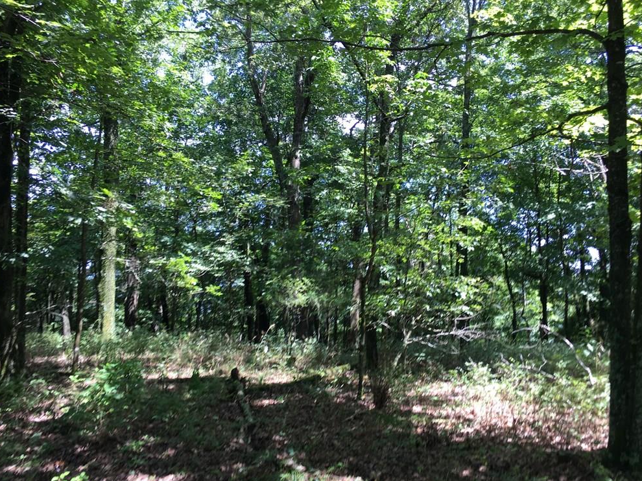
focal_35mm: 30
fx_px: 556
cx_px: 324
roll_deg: -0.8
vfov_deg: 46.8
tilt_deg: +5.9
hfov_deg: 60.0
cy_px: 239
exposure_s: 1/120
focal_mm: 4.15
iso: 25
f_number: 2.2
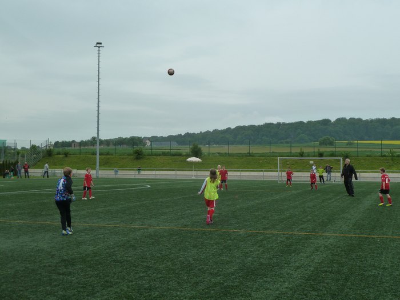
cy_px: 150
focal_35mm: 52
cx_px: 200
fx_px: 601
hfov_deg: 36.8
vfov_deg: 28.0
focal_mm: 8.5
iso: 125
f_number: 3.8
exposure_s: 1/400
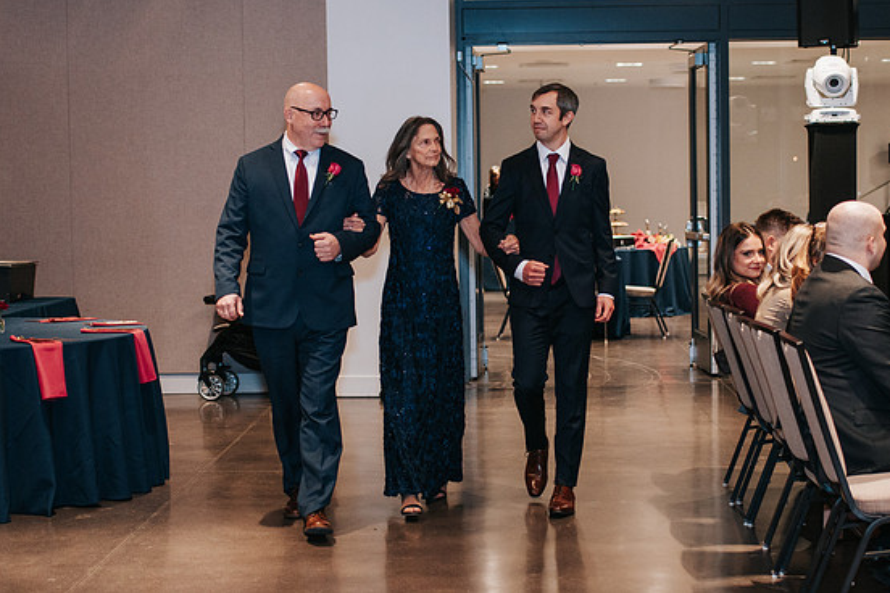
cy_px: 288
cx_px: 483
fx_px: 1607
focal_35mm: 65
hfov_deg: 30.9
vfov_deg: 20.9
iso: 800
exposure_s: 1/200
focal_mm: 35
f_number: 2
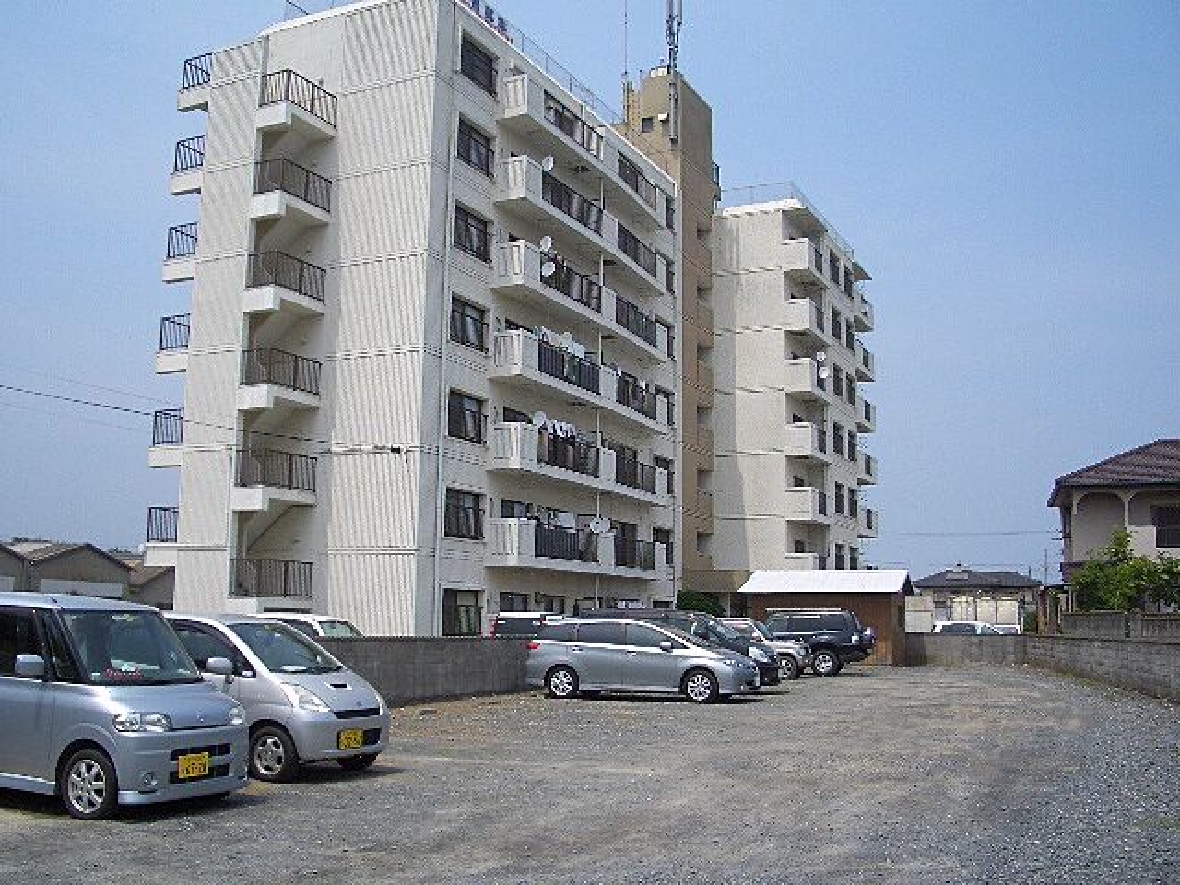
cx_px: 590
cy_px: 442
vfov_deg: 40.7
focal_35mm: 35
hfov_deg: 52.6
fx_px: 1193
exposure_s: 1/500
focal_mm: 5.8
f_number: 4.3
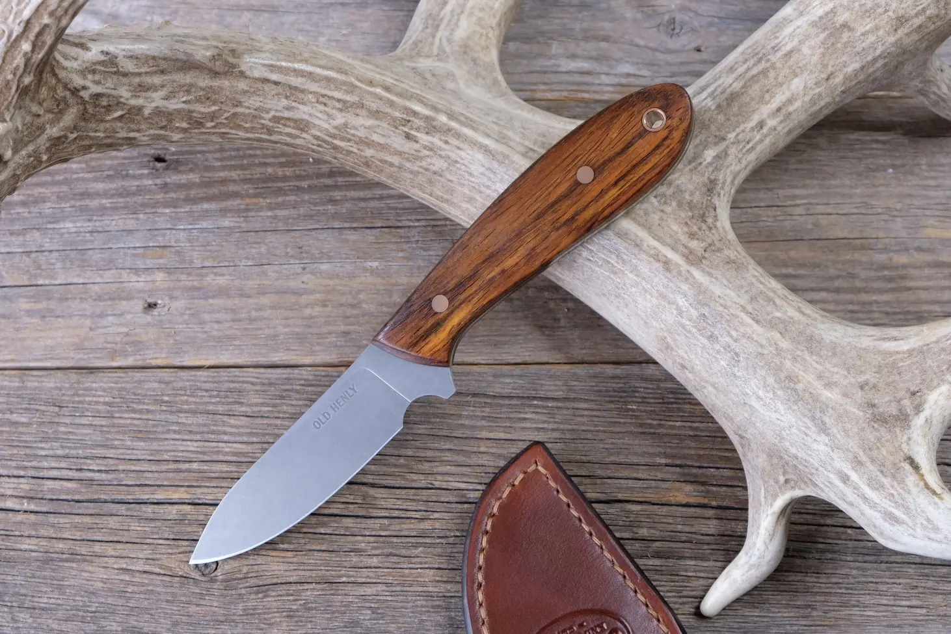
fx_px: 1427
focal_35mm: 54
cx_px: 476
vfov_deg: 25.1
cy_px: 317
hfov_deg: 36.9
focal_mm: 35.8
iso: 800
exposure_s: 1/40
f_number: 8
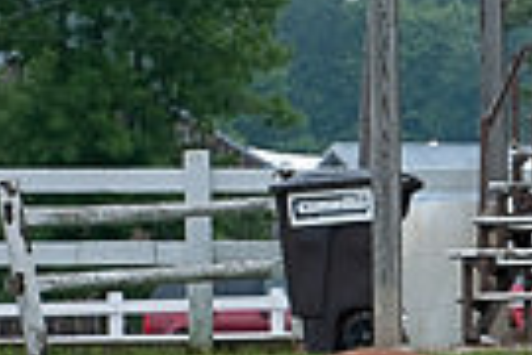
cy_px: 460
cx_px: 843
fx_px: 7743
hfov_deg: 3.9
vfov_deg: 2.6
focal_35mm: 524
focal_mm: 140
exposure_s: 1/1600
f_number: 5.6
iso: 1800
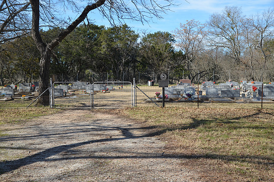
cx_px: 137
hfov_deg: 37.9
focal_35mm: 52
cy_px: 91
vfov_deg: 25.6
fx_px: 399
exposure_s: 1/160
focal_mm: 35
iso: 200
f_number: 6.3
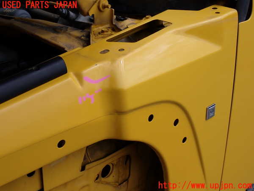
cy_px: 96
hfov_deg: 38.2
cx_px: 127
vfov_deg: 29.1
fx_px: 367
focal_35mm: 50
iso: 100
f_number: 4.5
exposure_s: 1/640
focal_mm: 9.01
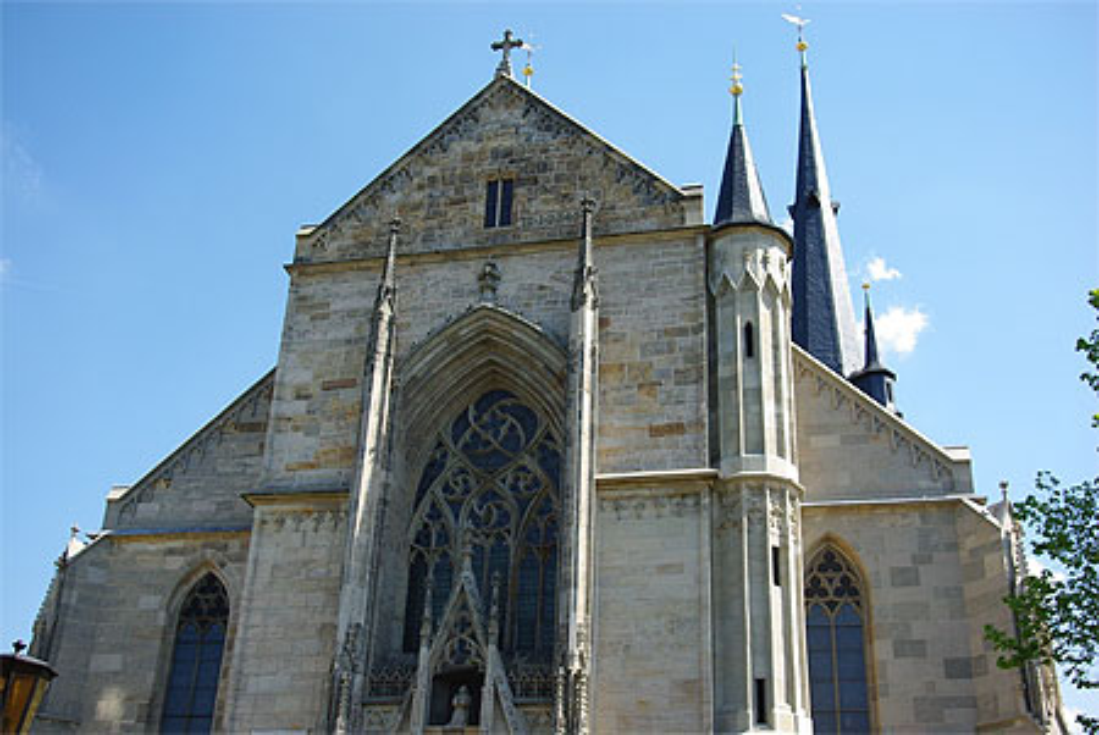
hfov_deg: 49.5
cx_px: 550
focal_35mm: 39
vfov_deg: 34.3
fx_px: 1192
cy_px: 368
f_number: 5.6
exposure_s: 1/250
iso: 100
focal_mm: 26
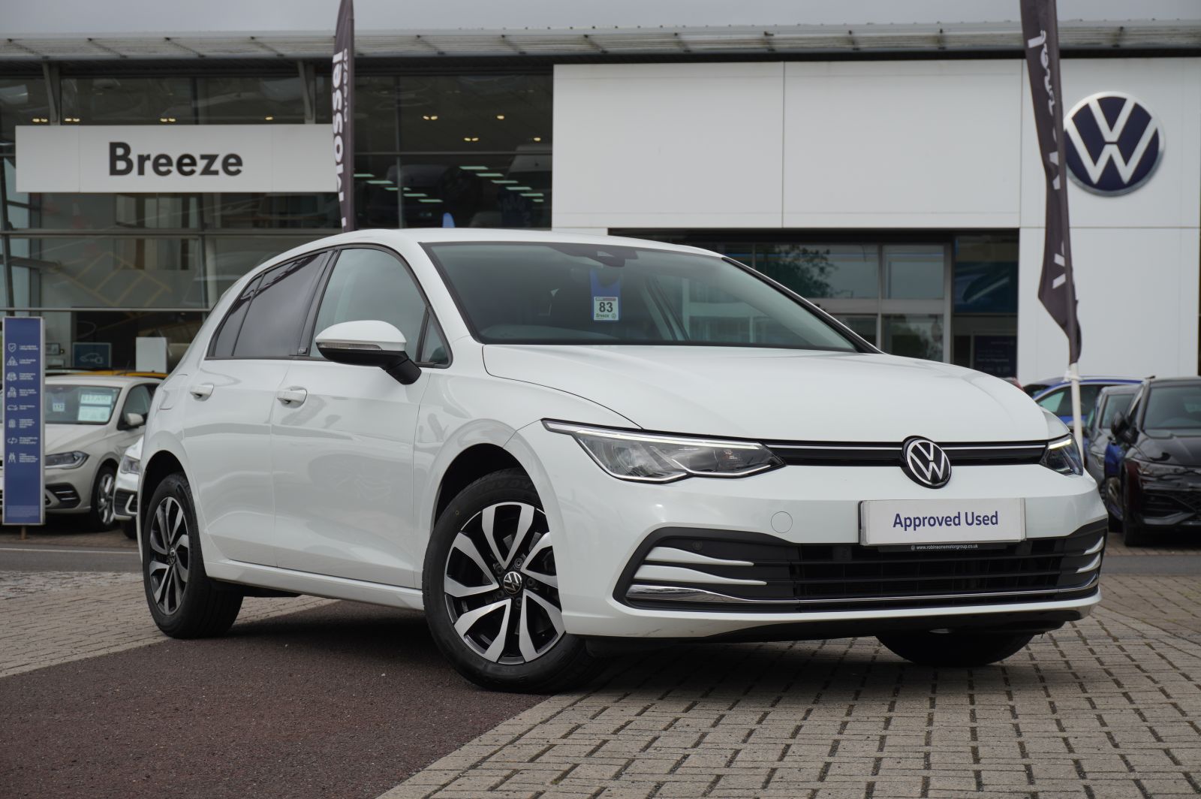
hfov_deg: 29.9
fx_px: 2250
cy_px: 400
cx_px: 600
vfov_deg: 20.1
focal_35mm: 68
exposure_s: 1/200
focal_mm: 45
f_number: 6.3
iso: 100
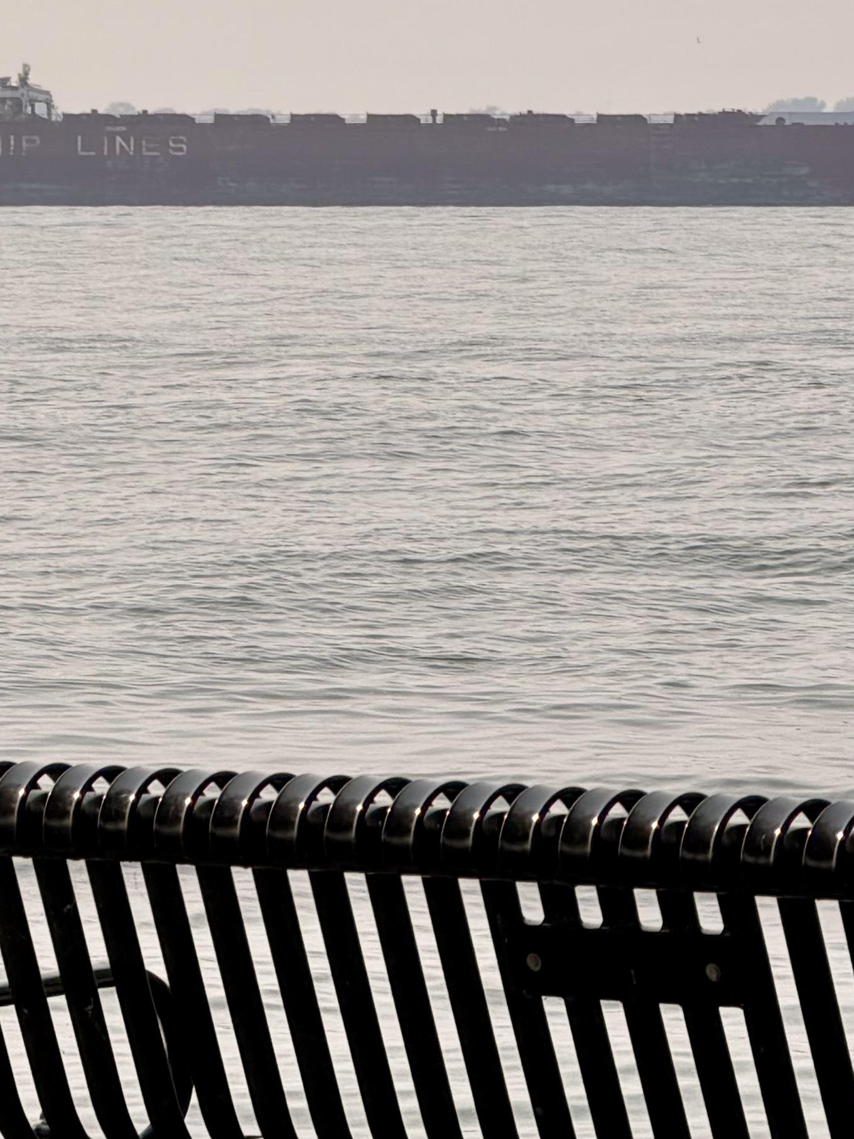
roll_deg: +0.1
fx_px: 10360
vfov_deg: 6.3
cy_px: 410
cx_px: 91
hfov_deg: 4.7
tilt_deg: -1.6
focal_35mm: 315
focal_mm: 16.89
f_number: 2.8
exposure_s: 1/1001
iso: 20
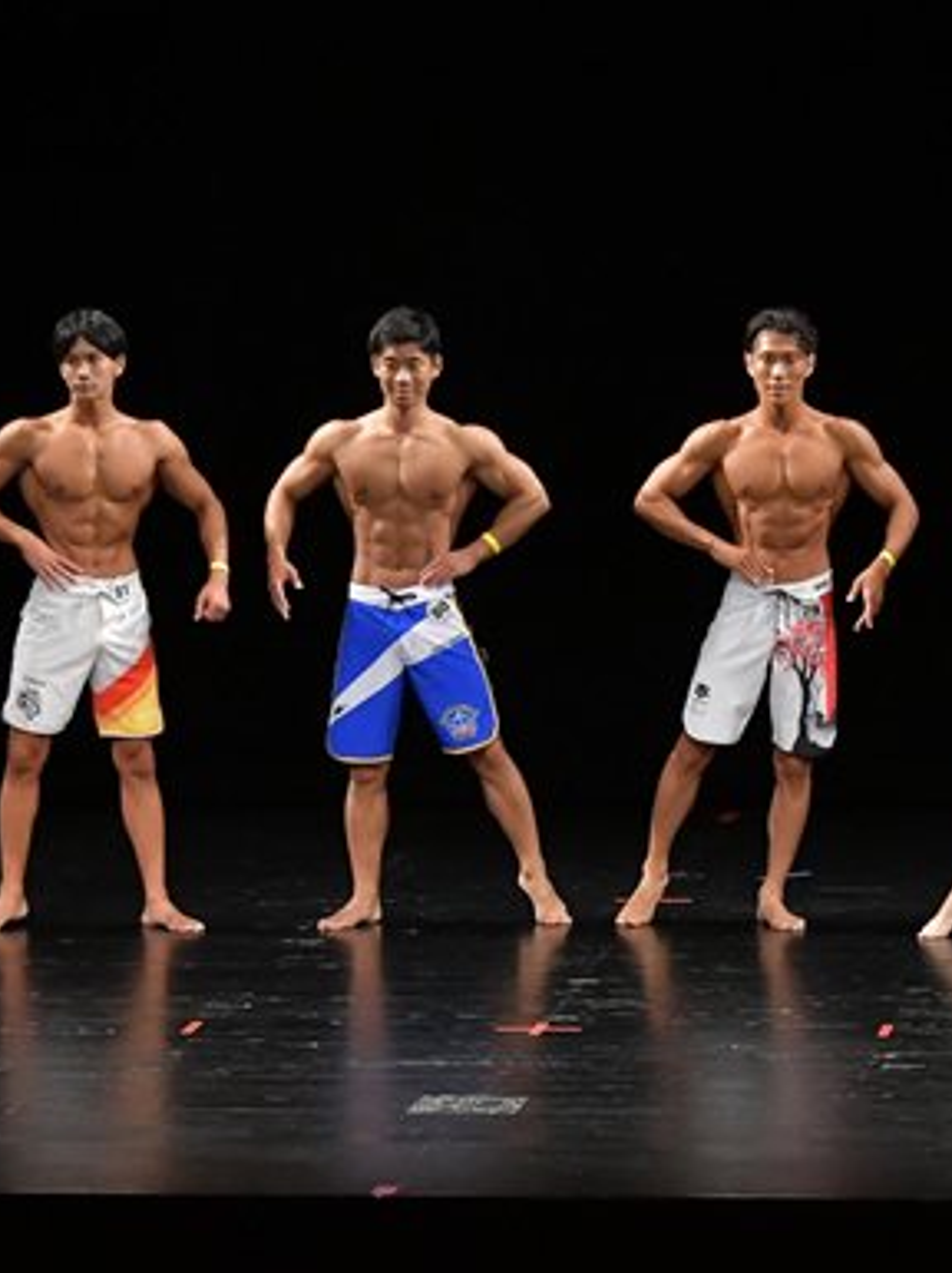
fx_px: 9036
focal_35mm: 246
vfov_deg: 8.1
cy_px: 708
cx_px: 646
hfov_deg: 6.0
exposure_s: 1/400
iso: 3200
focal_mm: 85
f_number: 5.6
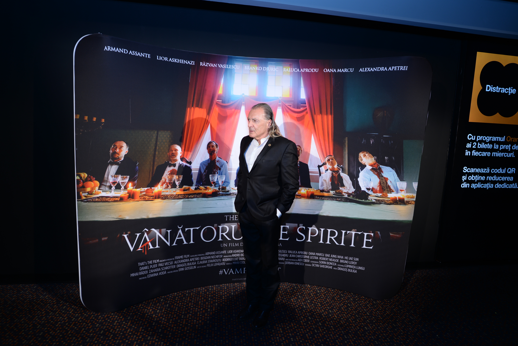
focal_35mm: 20
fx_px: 288
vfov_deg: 61.9
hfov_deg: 84.0
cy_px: 173
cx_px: 259
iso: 250
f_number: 3.5
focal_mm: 20
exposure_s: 1/80
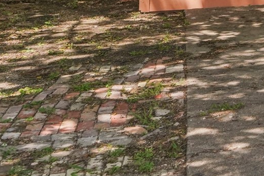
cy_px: -94
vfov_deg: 12.8
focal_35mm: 101
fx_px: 741
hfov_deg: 15.7
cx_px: 536
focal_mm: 24
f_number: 9
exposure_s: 1/640
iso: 640
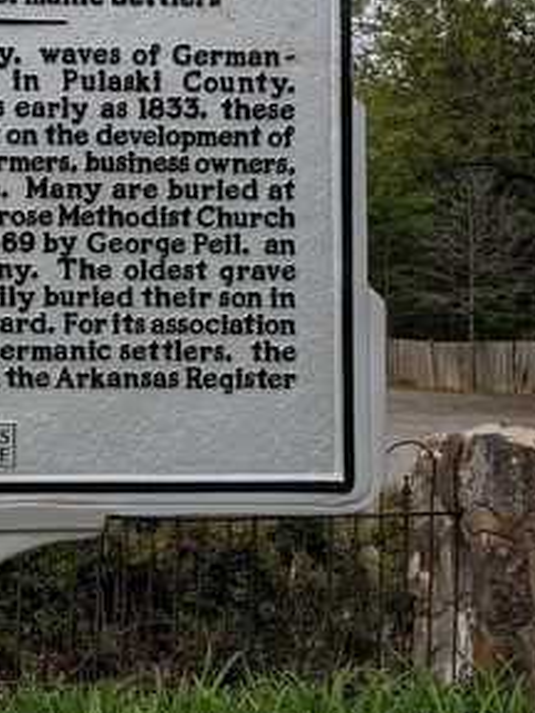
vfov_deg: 26.0
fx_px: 1546
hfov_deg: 18.9
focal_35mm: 75
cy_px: 314
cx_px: -52
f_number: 1.73
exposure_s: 1/4695
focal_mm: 4.38
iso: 85
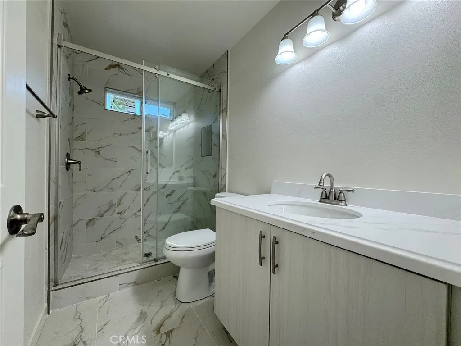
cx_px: 230
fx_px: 186
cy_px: 173
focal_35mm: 14
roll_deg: -1.2
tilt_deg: -1.1
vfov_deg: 85.7
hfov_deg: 102.1
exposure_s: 1/120
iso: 80
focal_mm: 2.22
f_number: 2.2
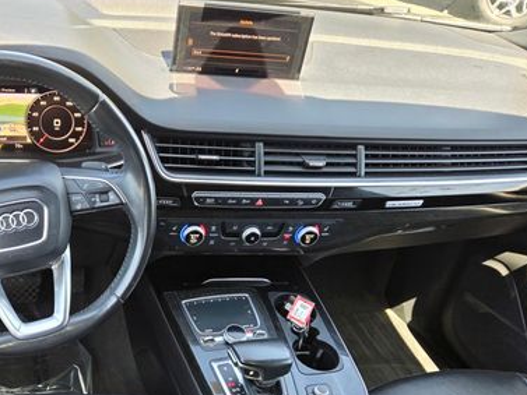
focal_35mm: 39
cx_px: 168
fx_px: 594
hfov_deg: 46.9
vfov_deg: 36.1
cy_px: 290
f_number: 1.8
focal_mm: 5.4
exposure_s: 1/180
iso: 80
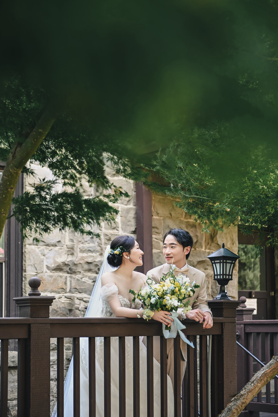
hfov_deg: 19.5
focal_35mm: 70
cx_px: 139
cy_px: 208
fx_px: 811
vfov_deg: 28.8
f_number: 3.5
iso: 400
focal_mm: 70
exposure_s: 1/250
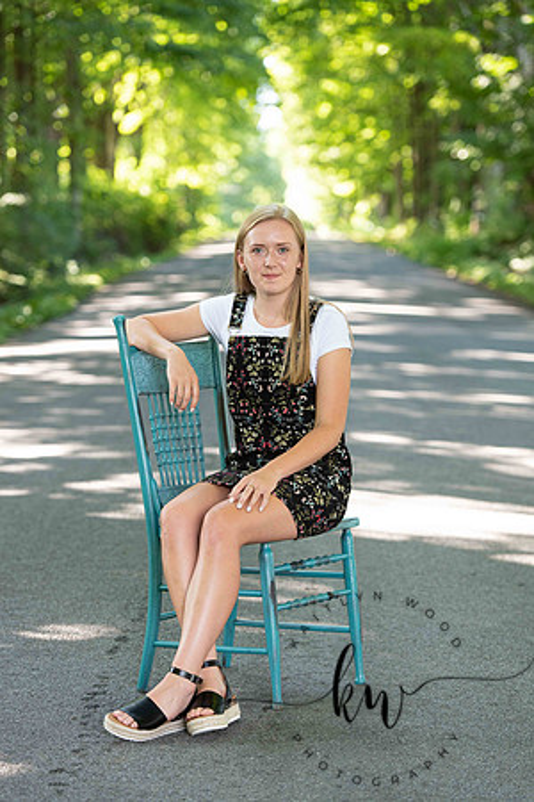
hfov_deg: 12.5
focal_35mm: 110
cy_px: 401
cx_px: 267
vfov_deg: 18.6
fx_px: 2447
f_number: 3.5
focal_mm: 110
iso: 640
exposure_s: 1/200
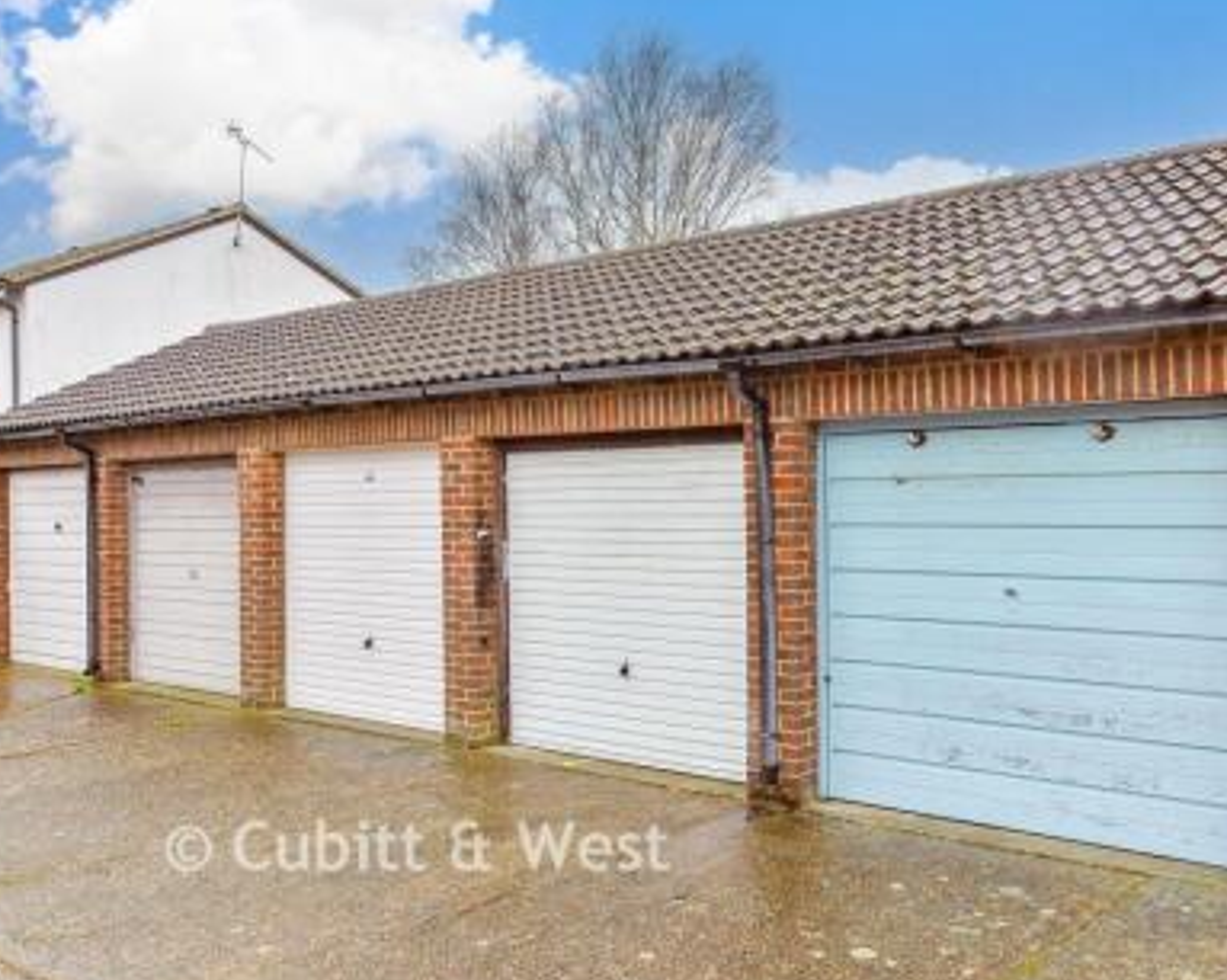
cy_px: 498
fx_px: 1270
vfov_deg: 42.2
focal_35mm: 35
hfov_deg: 51.5
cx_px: 660
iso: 400
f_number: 7.1
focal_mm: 20
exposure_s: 1/80
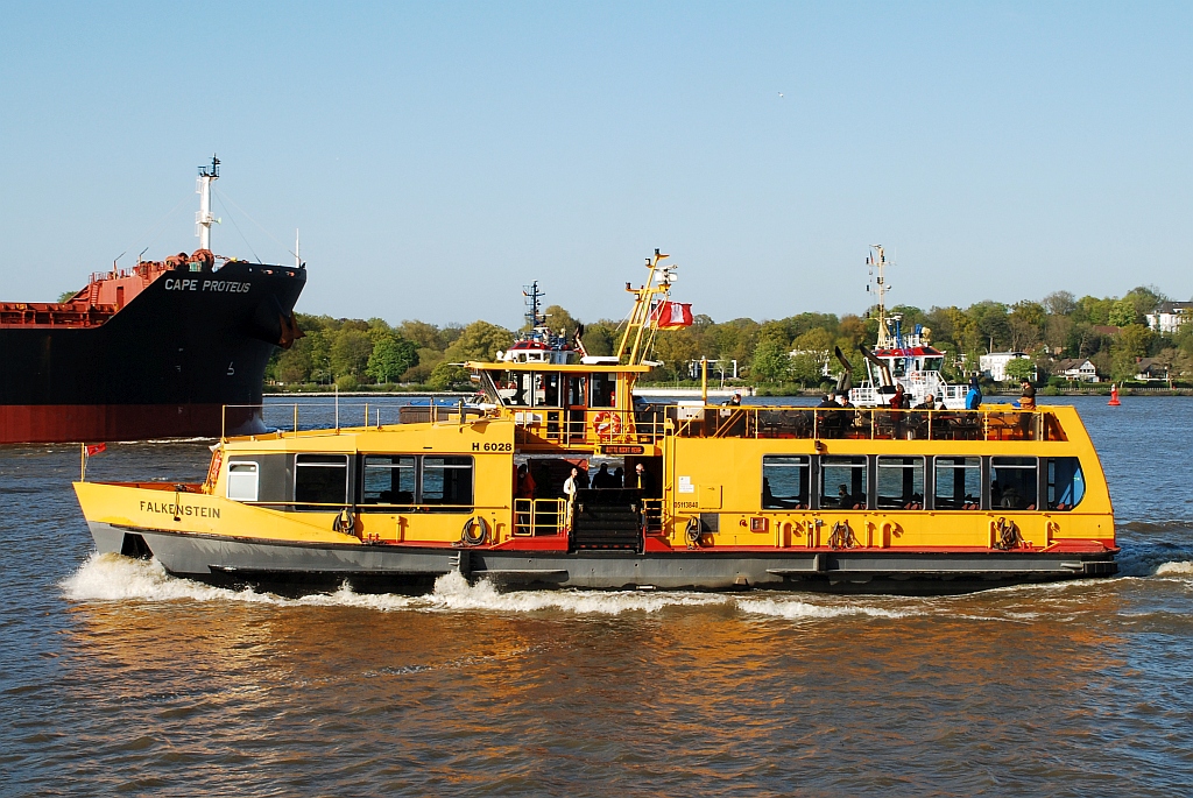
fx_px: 1741
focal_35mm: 52
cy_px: 399
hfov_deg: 37.8
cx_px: 596
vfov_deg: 25.8
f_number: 10
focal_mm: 35
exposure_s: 1/200
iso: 200
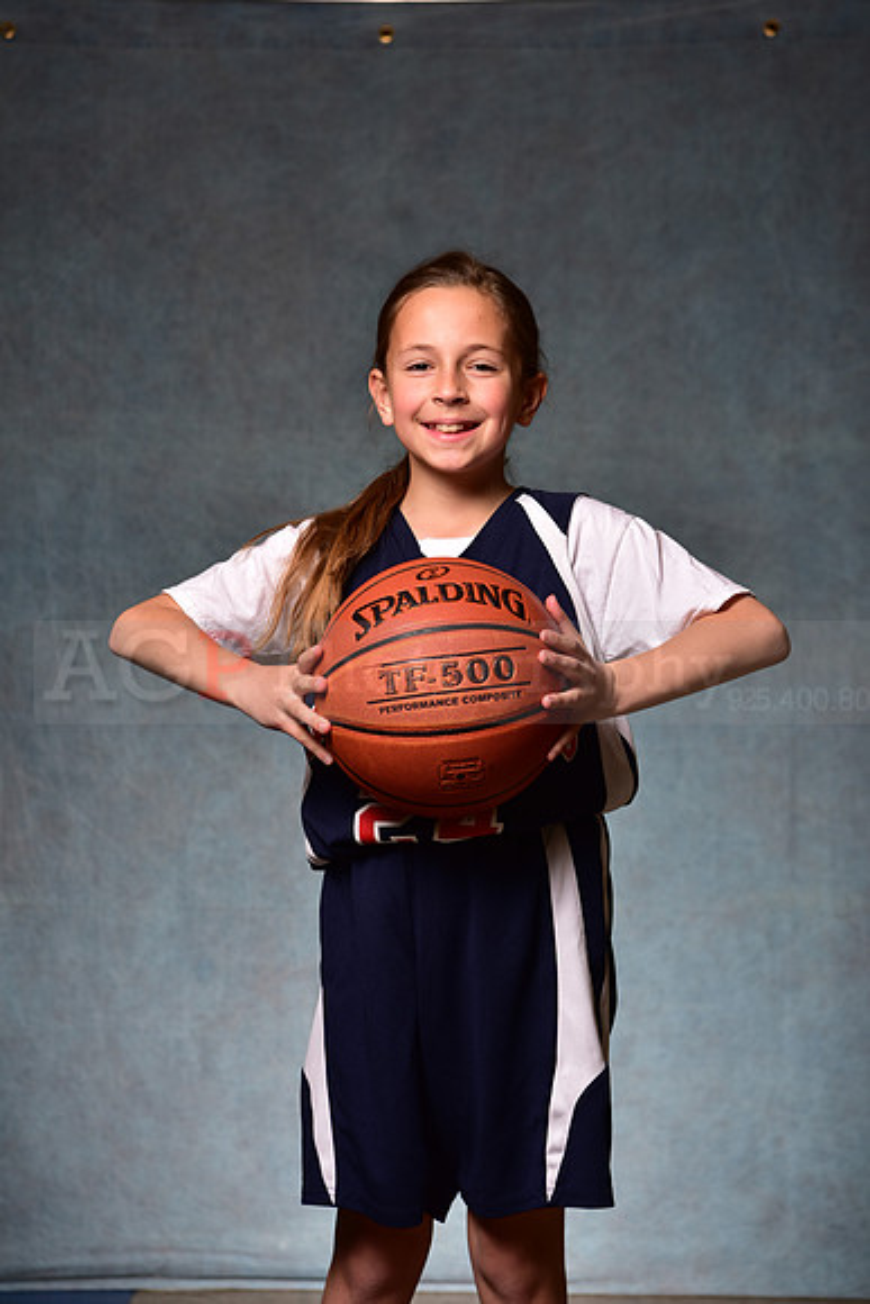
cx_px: 435
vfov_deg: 28.8
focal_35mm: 70
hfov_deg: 19.5
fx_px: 2536
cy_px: 652
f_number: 5
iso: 100
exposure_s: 1/200
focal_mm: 70
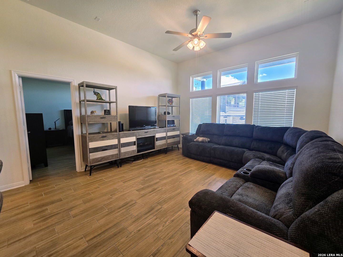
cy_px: 128
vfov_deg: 89.9
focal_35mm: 13
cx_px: 172
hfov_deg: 106.2
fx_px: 129
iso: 80
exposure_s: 1/60
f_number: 2.2
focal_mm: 2.2
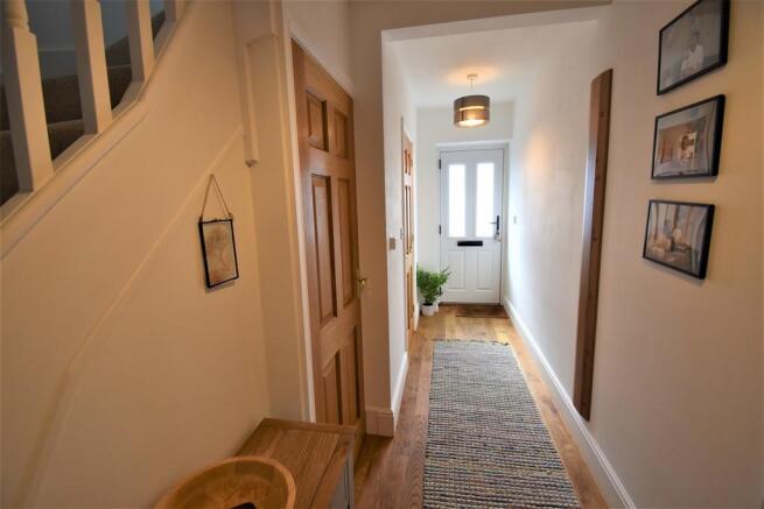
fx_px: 318
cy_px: 254
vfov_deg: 77.4
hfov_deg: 100.4
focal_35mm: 15
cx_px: 382
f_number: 5
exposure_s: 1/100
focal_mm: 10
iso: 400
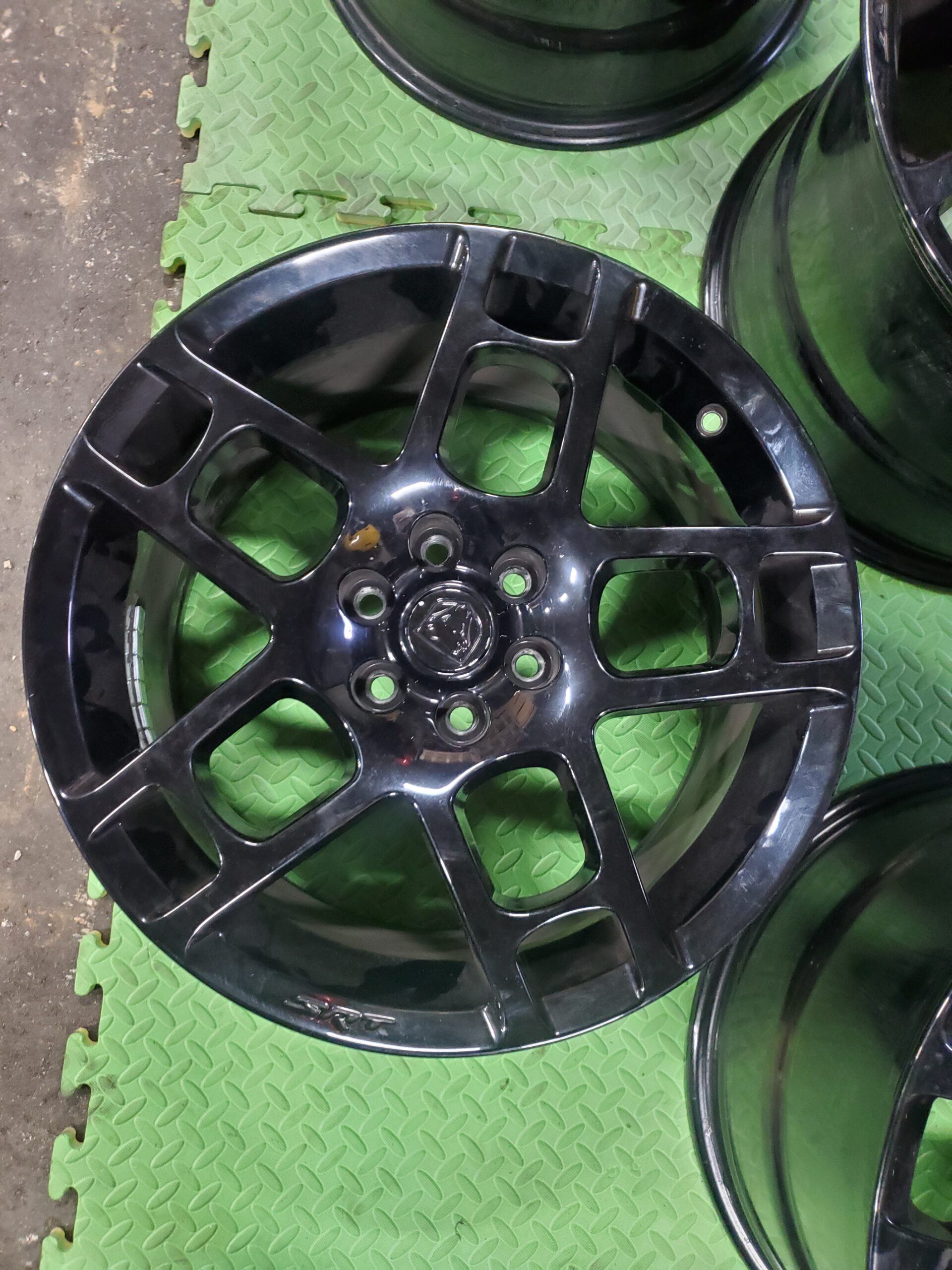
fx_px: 953
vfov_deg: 67.3
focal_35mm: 26
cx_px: 476
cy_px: 635
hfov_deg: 53.1
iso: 400
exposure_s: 1/40
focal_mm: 4.3
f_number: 1.5
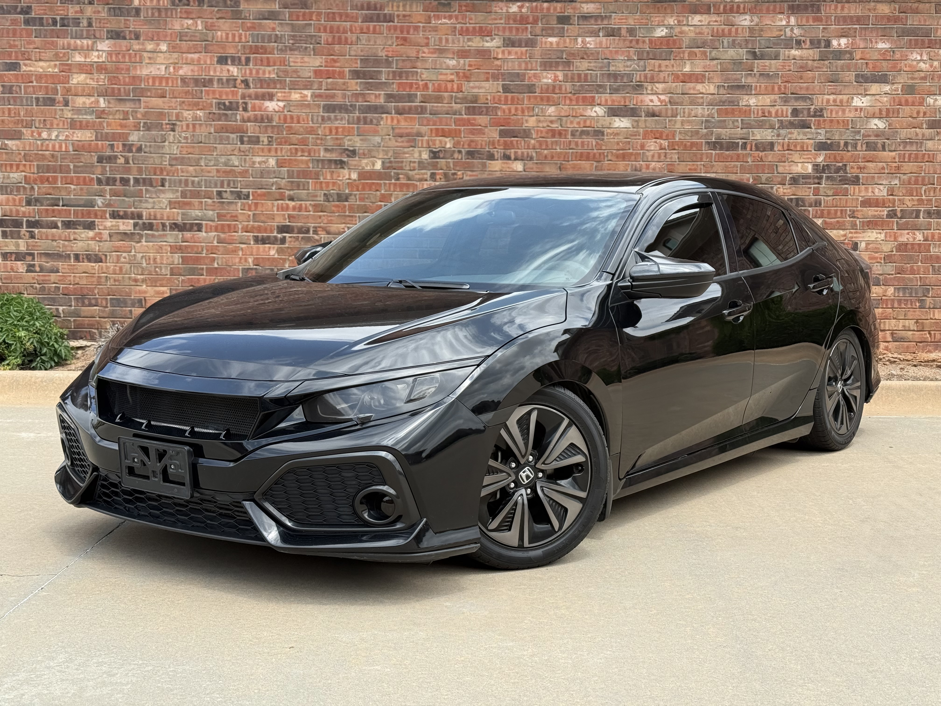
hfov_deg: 39.7
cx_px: 470
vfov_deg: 30.3
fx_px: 1305
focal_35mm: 48
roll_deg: -0.7
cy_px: 353
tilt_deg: -3.6
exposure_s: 1/1883
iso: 100
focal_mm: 6.76
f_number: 1.78
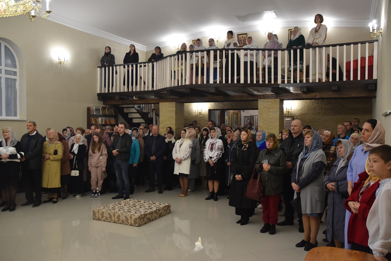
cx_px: 196
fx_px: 358
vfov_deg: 40.0
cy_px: 130
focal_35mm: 33
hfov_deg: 57.2
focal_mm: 22
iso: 1400
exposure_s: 1/125
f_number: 3.5
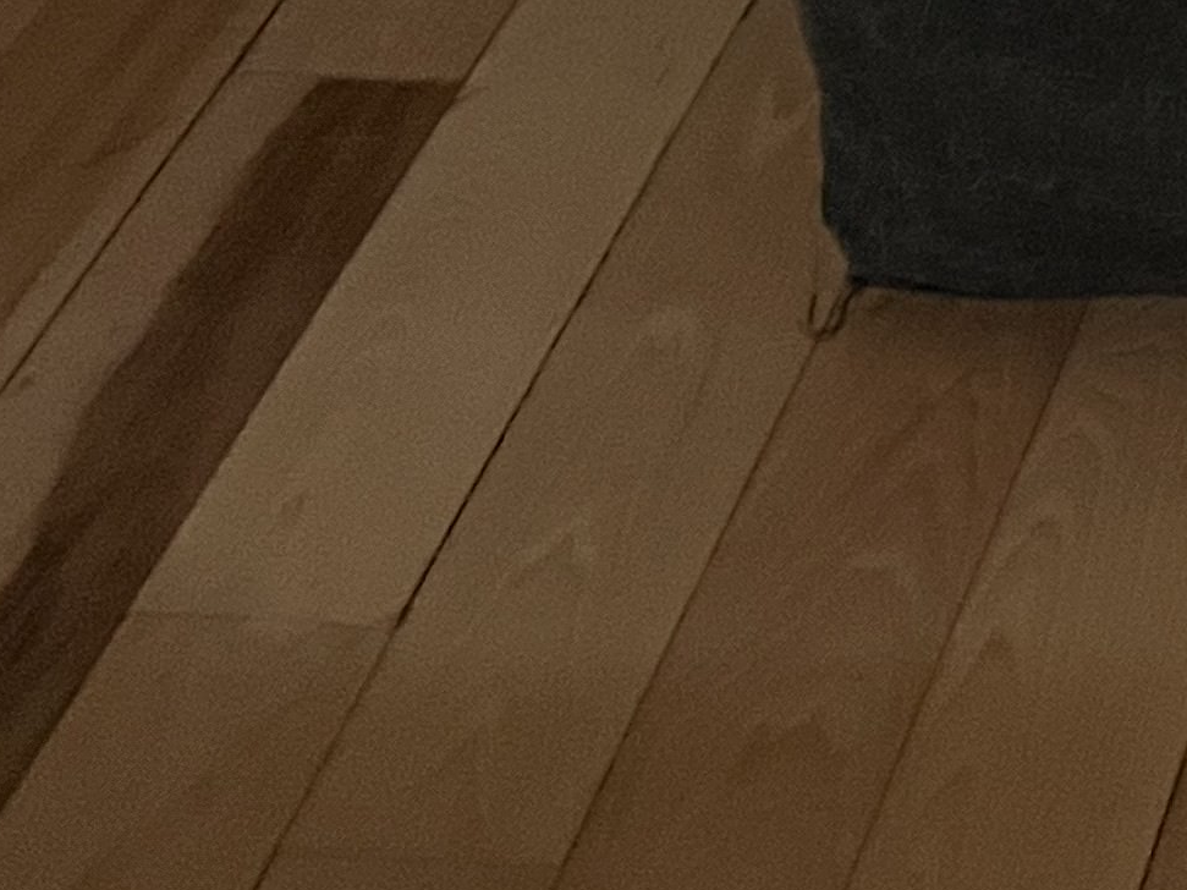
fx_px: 3703
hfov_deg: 14.7
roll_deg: -1.5
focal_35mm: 108
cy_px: -873
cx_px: 2429
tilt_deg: -30.3
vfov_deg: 12.2
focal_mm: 5.1
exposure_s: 1/30
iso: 800
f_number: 1.6
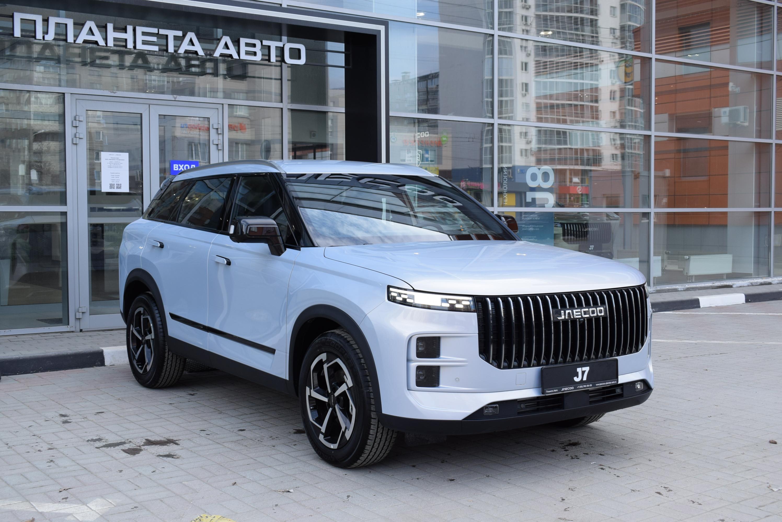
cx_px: 391
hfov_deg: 44.9
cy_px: 261
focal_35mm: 44
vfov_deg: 30.9
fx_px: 946
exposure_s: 1/250
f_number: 8
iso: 400
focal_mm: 29
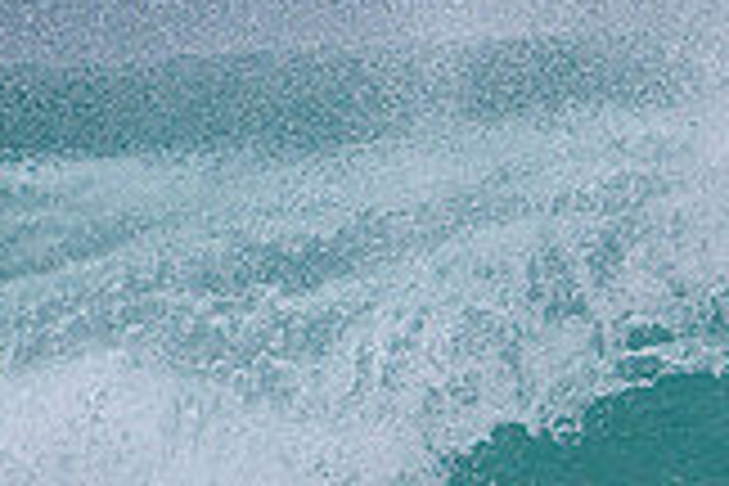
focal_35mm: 2197
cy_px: 277
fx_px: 44486
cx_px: 1242
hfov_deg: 0.9
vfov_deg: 0.6
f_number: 5.6
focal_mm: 500
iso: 1000
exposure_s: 1/2000
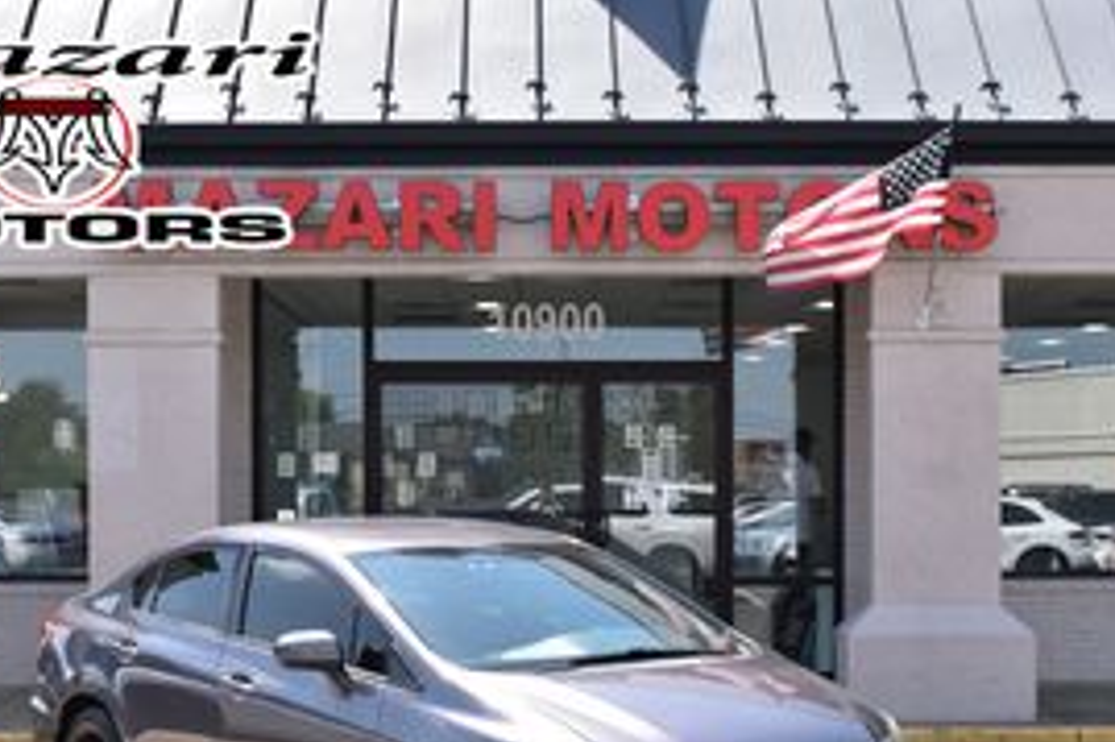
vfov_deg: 20.2
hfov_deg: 30.1
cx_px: 568
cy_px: 543
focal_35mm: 67
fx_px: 2074
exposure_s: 1/400
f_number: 11
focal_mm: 30
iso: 400
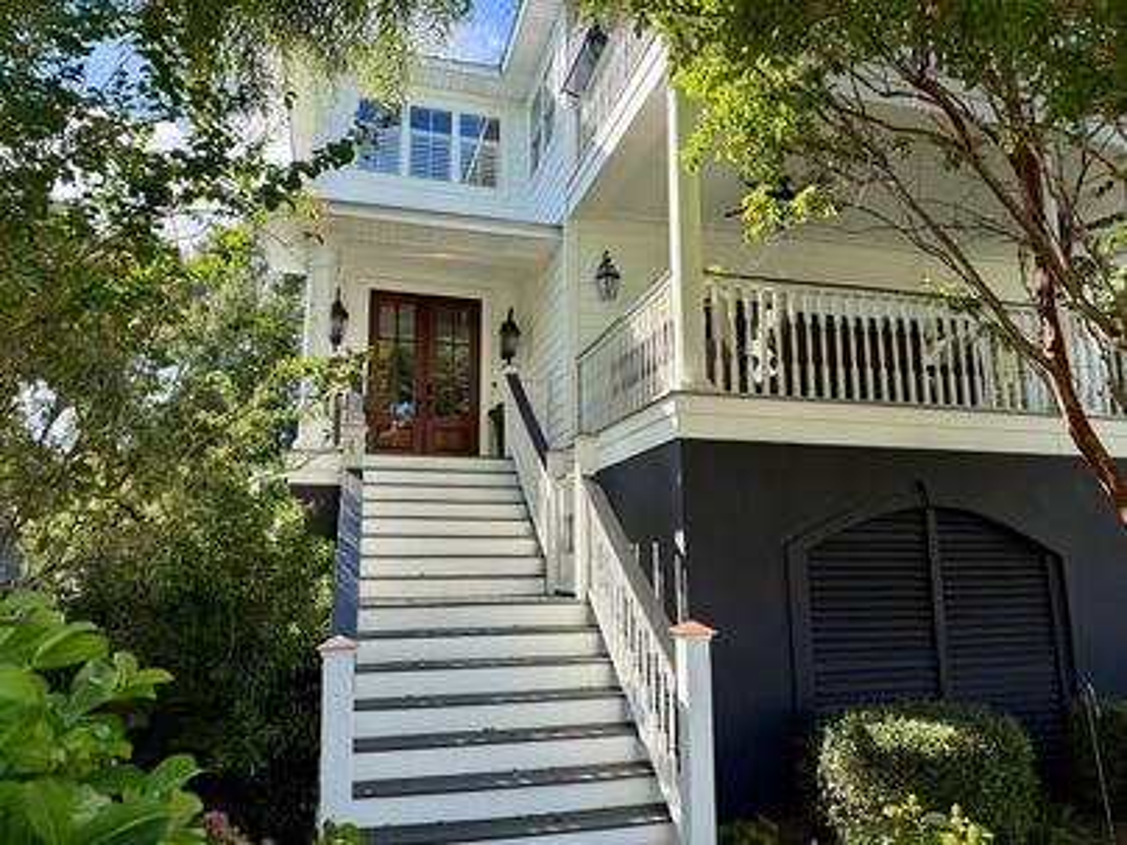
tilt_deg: +10.2
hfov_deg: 71.6
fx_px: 781
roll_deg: +0.3
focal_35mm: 24
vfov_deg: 56.8
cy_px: 422
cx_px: 564
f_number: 1.78
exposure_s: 1/1211
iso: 80
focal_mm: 6.76
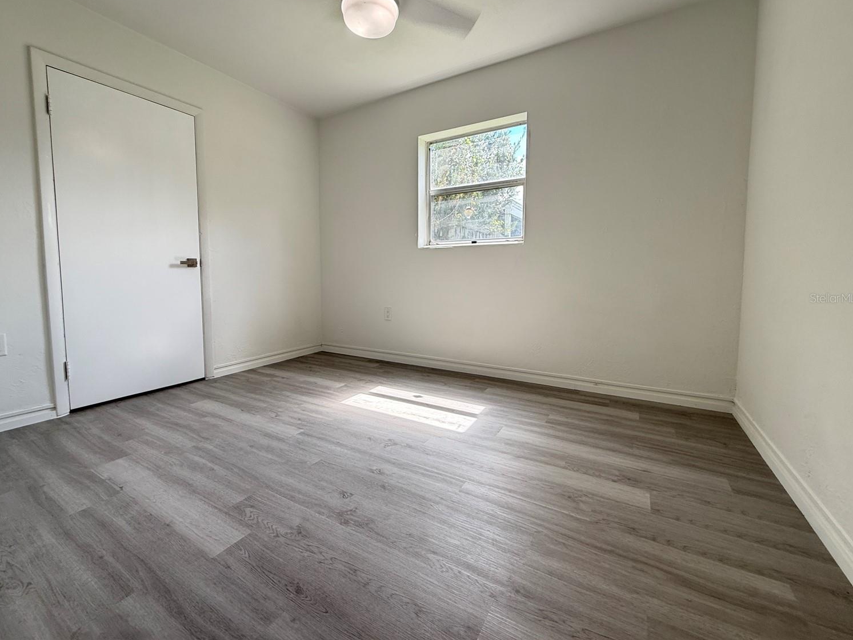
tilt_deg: -4.2
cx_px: 407
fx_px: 370
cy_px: 298
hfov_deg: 98.1
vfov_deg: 81.6
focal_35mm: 15
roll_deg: +0.3
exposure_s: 1/120
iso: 125
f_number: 2.2
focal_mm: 2.22
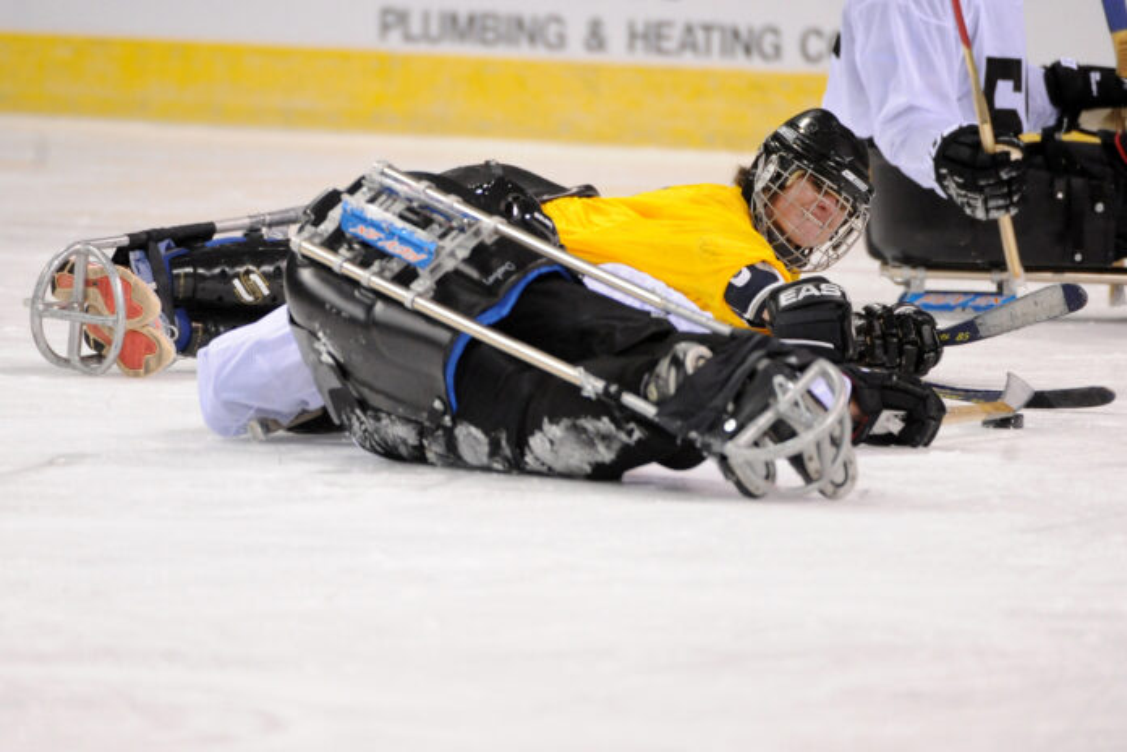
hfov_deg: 5.4
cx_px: 564
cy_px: 376
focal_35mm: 380
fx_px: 11895
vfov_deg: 3.6
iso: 4000
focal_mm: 380
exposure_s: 1/800
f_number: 4
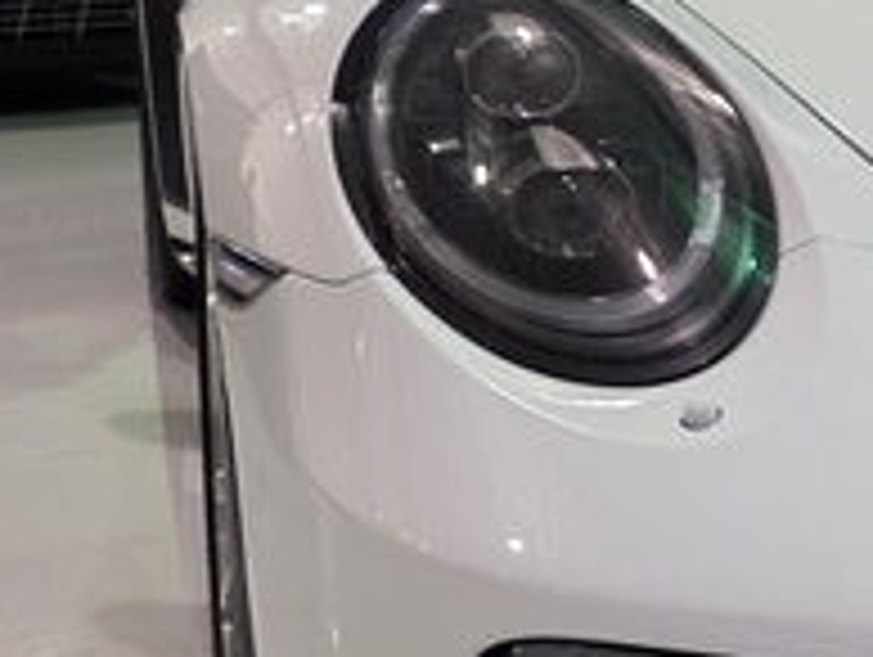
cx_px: 1246
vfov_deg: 16.3
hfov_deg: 19.2
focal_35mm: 91
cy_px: 342
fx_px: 2298
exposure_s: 1/120
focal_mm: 6.3
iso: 400
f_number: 1.7
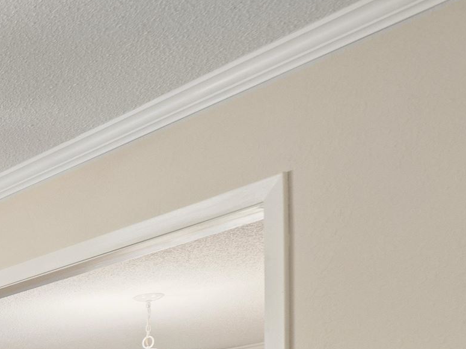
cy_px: 521
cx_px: -397
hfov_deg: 20.6
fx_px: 821
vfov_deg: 20.6
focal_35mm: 61
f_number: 5.6
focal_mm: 16
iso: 1250
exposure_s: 1/20
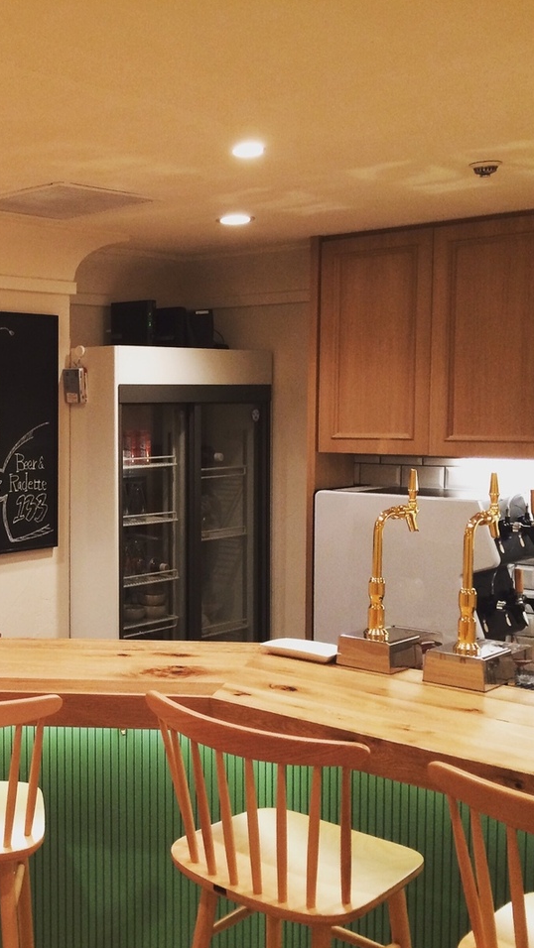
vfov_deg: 47.4
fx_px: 1082
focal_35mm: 43
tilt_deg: -6.5
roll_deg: +0.0
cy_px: 477
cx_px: -42
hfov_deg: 25.8
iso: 200
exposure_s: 1/33
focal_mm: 4.15
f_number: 2.2
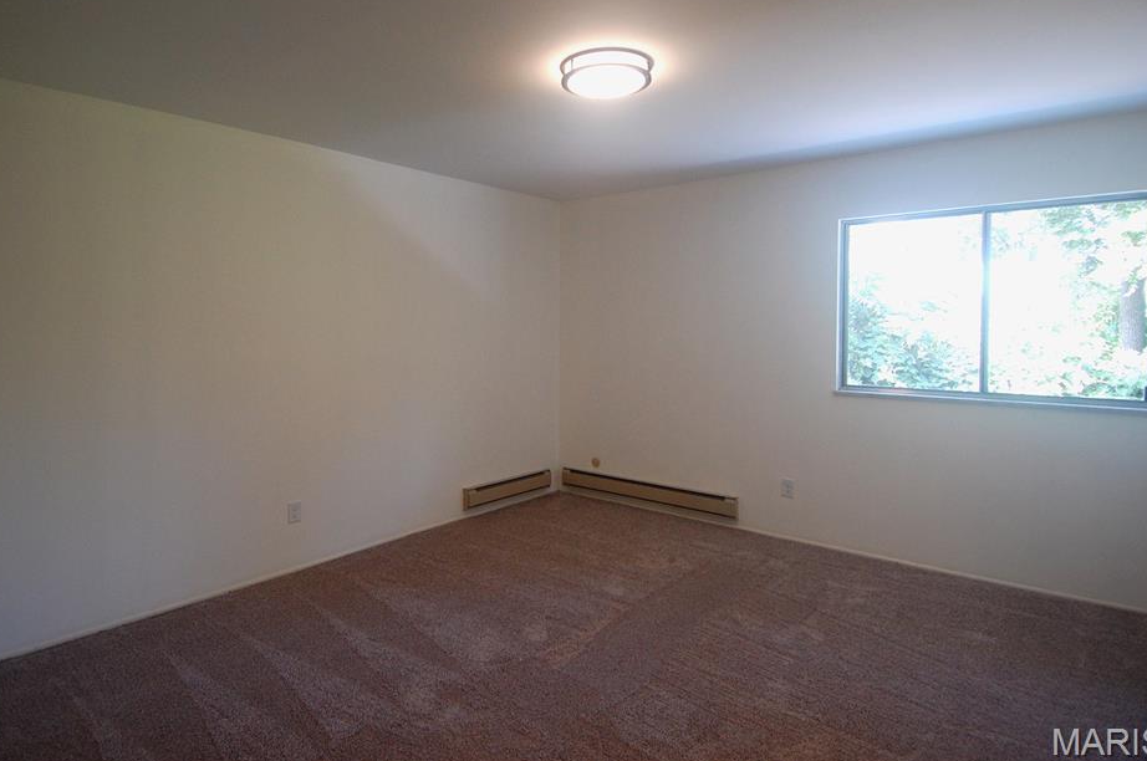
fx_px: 636
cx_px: 540
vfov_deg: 61.7
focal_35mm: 20
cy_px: 346
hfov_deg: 84.0
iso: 640
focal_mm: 12
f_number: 4
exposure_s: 1/30
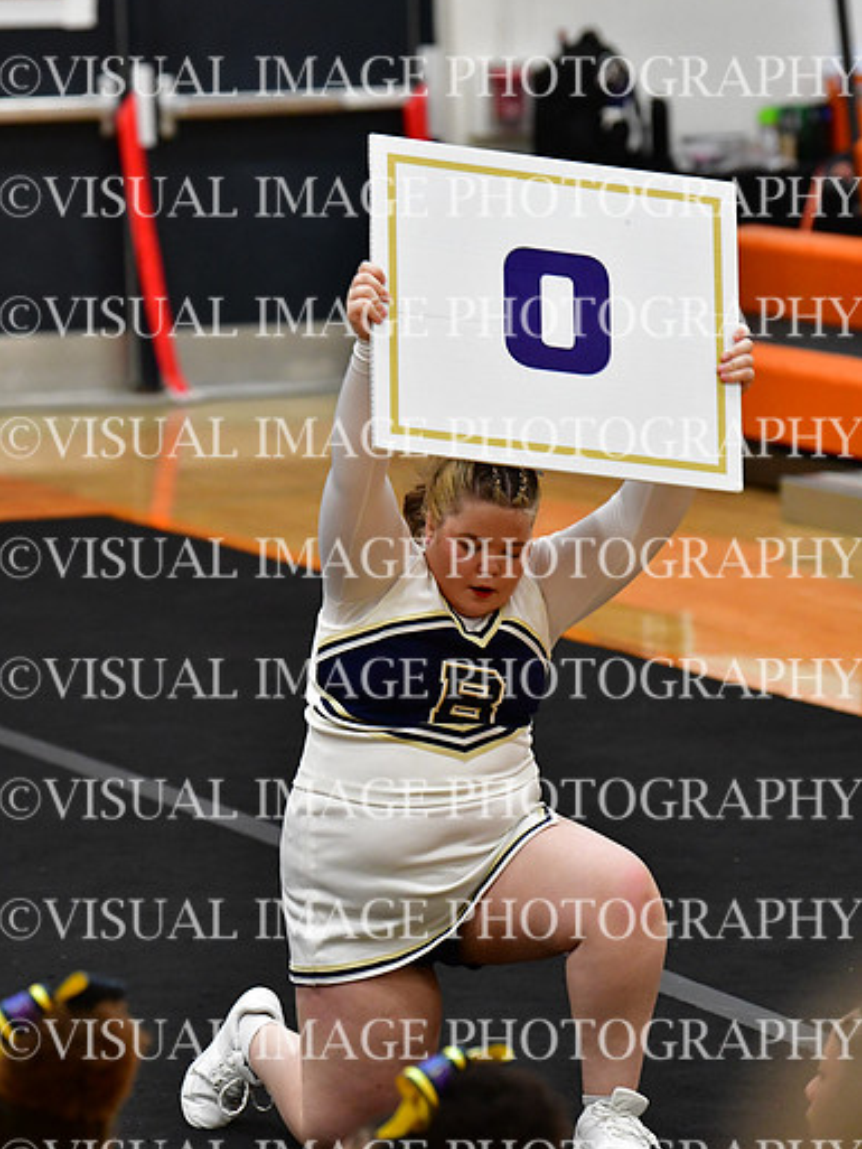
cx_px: 431
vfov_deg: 7.6
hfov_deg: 5.7
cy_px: 618
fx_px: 8662
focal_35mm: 261
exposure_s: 1/500
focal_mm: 160
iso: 4000
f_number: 4
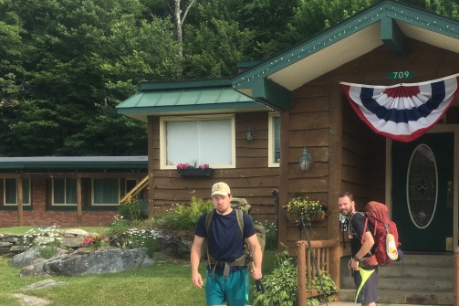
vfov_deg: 27.6
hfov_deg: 40.0
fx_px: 612
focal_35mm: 48
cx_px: 343
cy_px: 234
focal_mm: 4.15
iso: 25
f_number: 2.2
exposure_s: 1/818
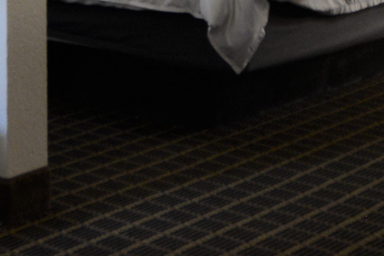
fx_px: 1003
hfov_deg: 21.5
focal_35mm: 94
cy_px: -126
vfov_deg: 13.7
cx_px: 101
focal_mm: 10
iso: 400
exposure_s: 1/13
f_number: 4.5
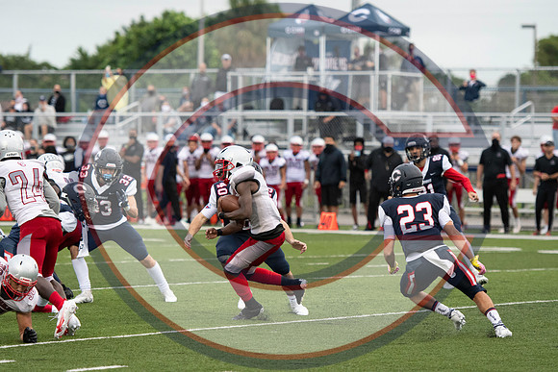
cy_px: 186
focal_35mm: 210
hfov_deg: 9.8
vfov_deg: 6.5
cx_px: 279
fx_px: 3256
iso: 2500
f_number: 2.8
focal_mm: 140
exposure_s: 1/2000
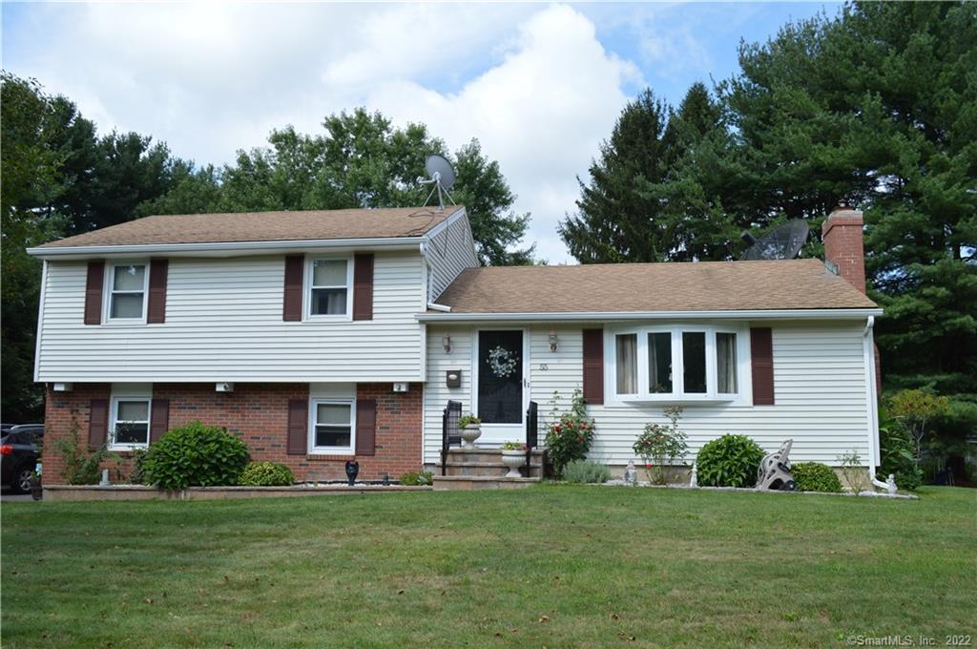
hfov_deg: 62.0
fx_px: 813
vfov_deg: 43.5
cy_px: 324
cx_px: 488
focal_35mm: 30
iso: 100
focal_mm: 20
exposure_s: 1/250
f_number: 8
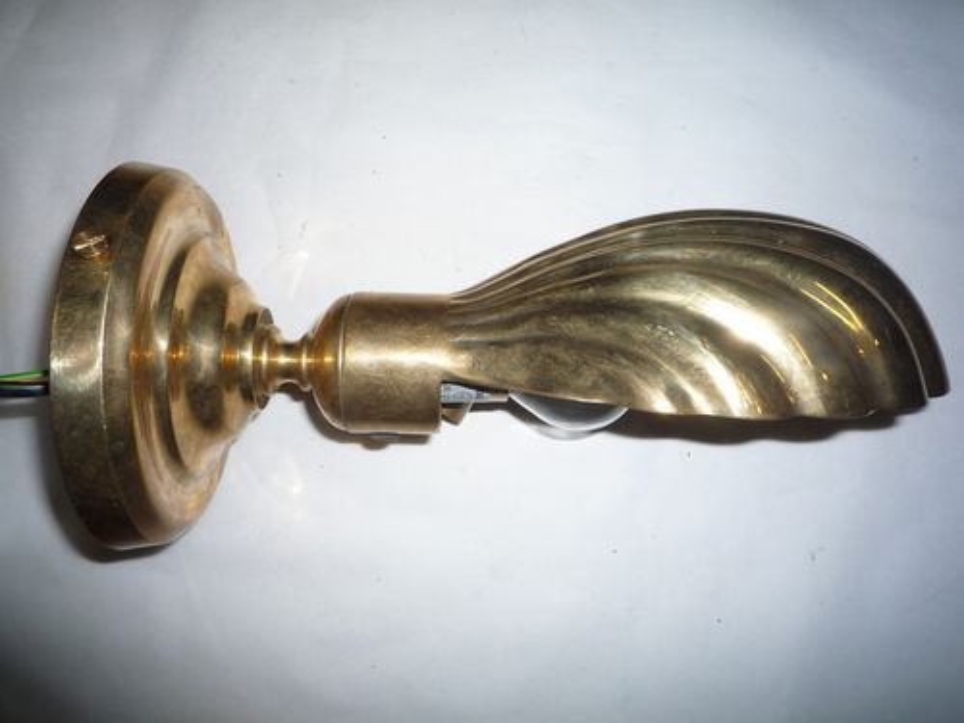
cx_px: 482
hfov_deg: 69.4
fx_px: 696
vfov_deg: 54.9
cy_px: 362
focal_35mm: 25
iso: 100
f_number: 4
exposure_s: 1/30
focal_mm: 4.4
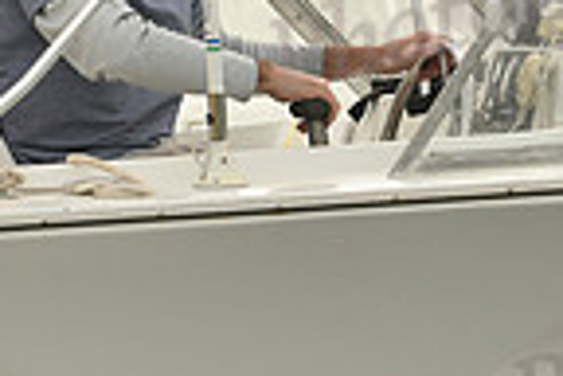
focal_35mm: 805
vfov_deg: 1.7
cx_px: 70
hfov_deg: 2.6
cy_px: 253
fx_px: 12588
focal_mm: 200
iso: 320
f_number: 5.6
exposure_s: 1/1250
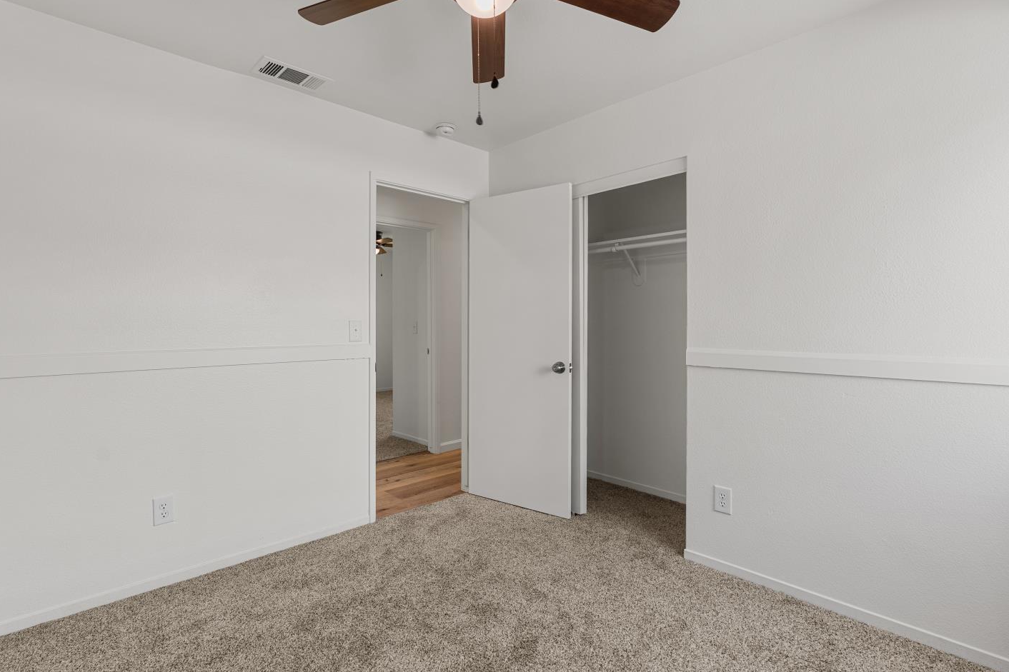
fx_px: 476
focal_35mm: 17
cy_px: 333
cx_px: 474
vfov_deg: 70.4
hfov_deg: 93.2
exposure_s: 1/15
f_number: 6.3
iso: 500
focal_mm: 16
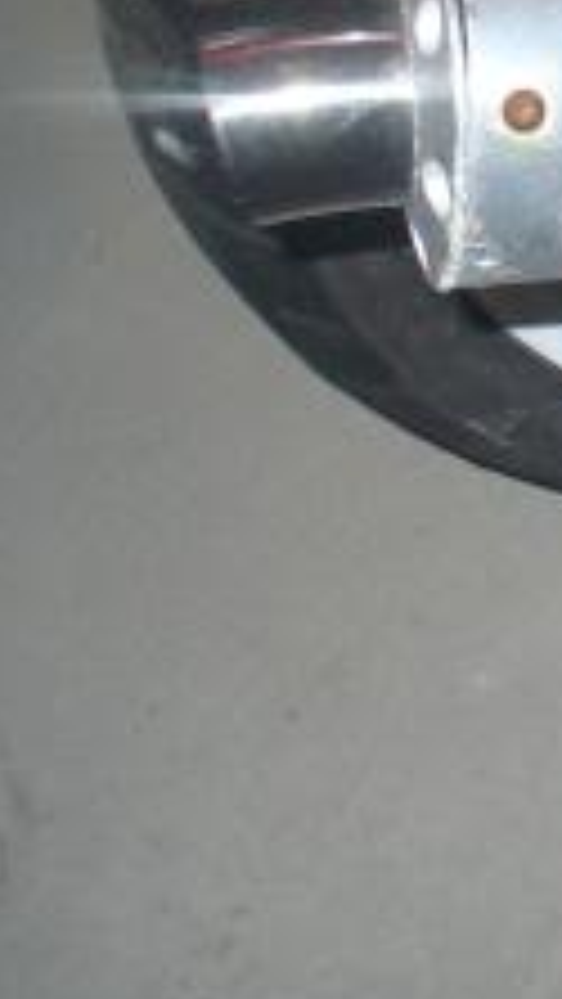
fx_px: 3071
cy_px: 122
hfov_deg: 9.5
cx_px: 1277
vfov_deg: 18.2
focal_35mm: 116
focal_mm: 6.1
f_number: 2.8
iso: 100
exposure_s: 1/60
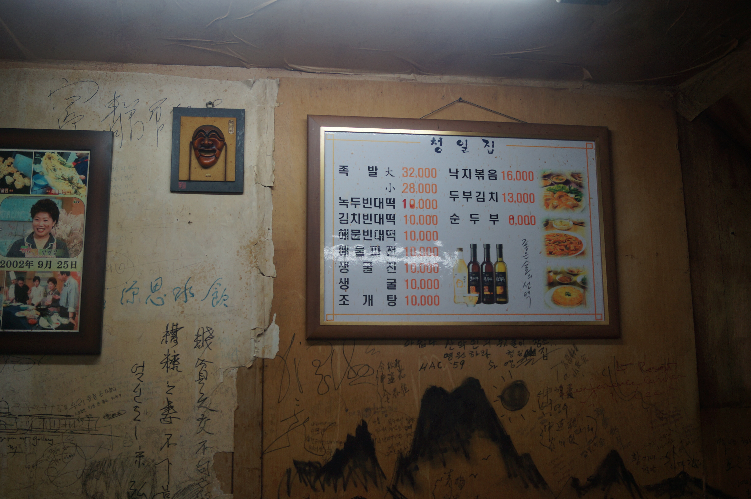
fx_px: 750
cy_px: 250
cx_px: 376
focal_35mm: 36
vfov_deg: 36.8
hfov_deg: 53.2
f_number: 4
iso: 160
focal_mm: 24
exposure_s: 1/60
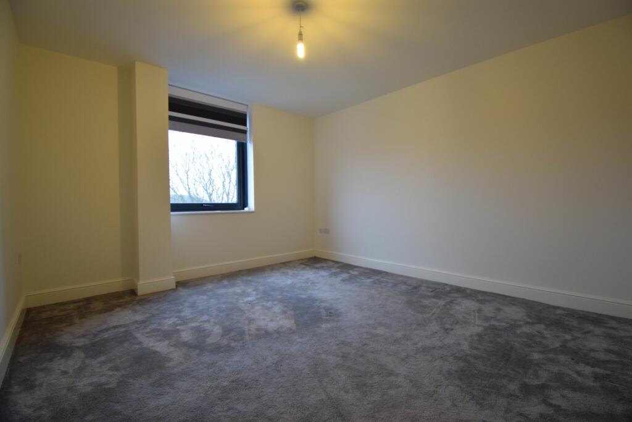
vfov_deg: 77.3
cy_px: 211
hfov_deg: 100.4
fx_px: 263
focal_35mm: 15
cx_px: 316
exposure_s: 1/60
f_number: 4
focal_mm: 10
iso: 560
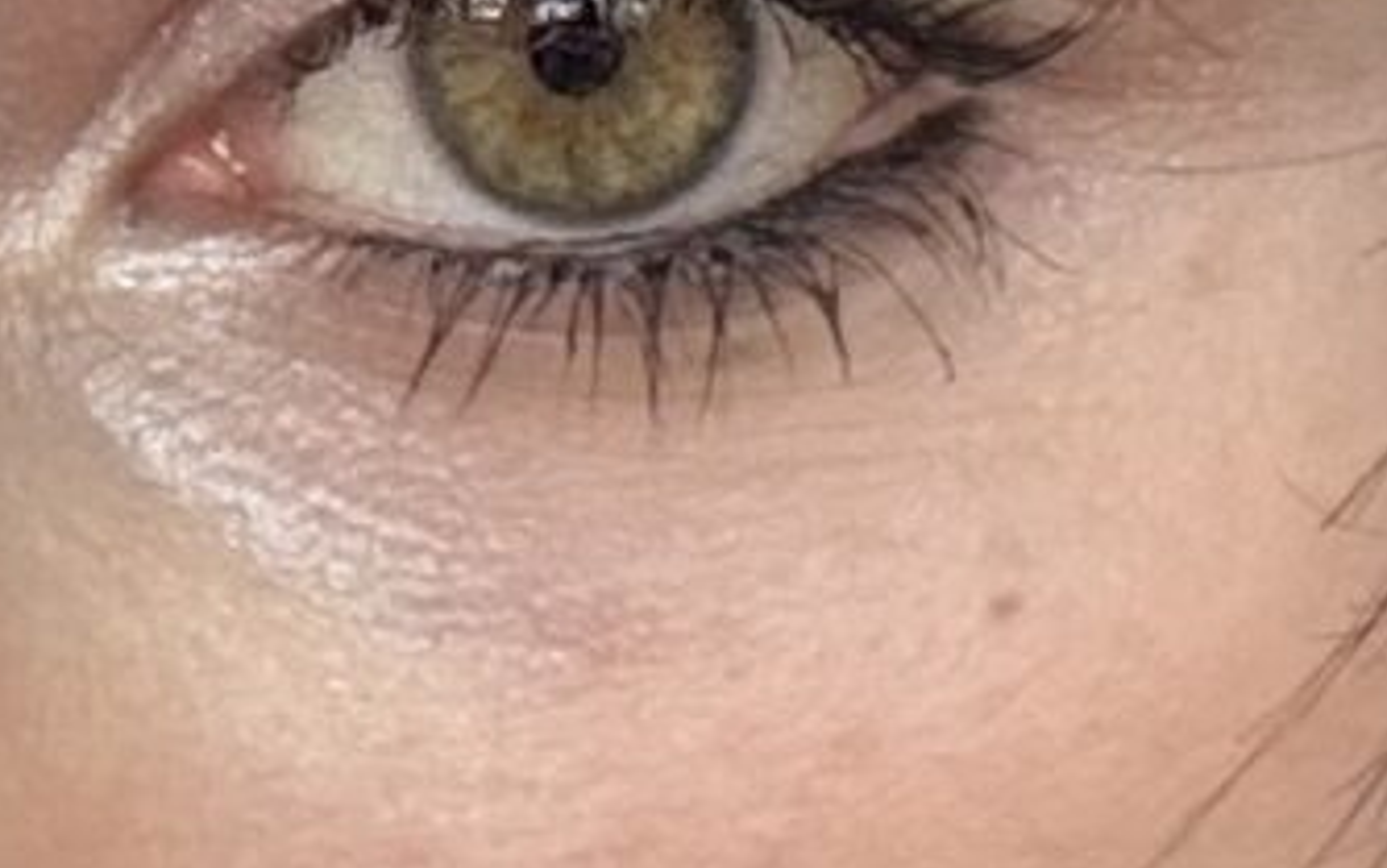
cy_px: 1018
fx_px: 9226
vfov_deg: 5.4
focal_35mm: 244
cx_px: 490
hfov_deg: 8.6
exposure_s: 1/82
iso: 80
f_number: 1.9
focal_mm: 2.69
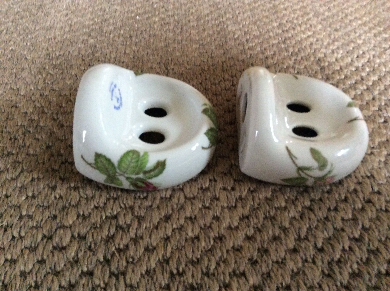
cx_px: 195
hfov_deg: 56.9
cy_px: 146
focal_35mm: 32
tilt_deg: -48.7
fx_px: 360
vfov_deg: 44.1
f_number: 2.4
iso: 320
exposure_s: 1/17
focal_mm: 3.3
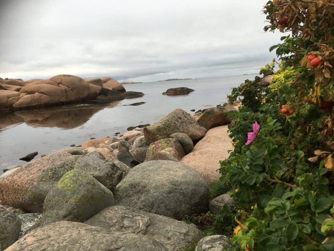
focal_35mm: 29
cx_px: 167
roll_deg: +4.5
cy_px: 126
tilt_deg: -9.2
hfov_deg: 61.7
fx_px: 280
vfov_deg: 48.2
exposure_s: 1/100
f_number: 2.2
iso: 40
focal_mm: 4.15
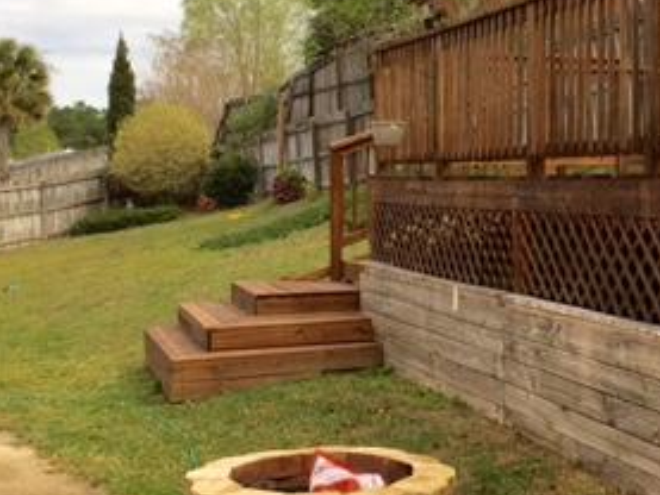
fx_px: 1278
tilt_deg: +2.0
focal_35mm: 67
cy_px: 152
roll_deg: +0.2
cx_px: 429
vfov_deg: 21.8
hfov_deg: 28.8
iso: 40
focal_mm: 4.15
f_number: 2.2
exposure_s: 1/1876
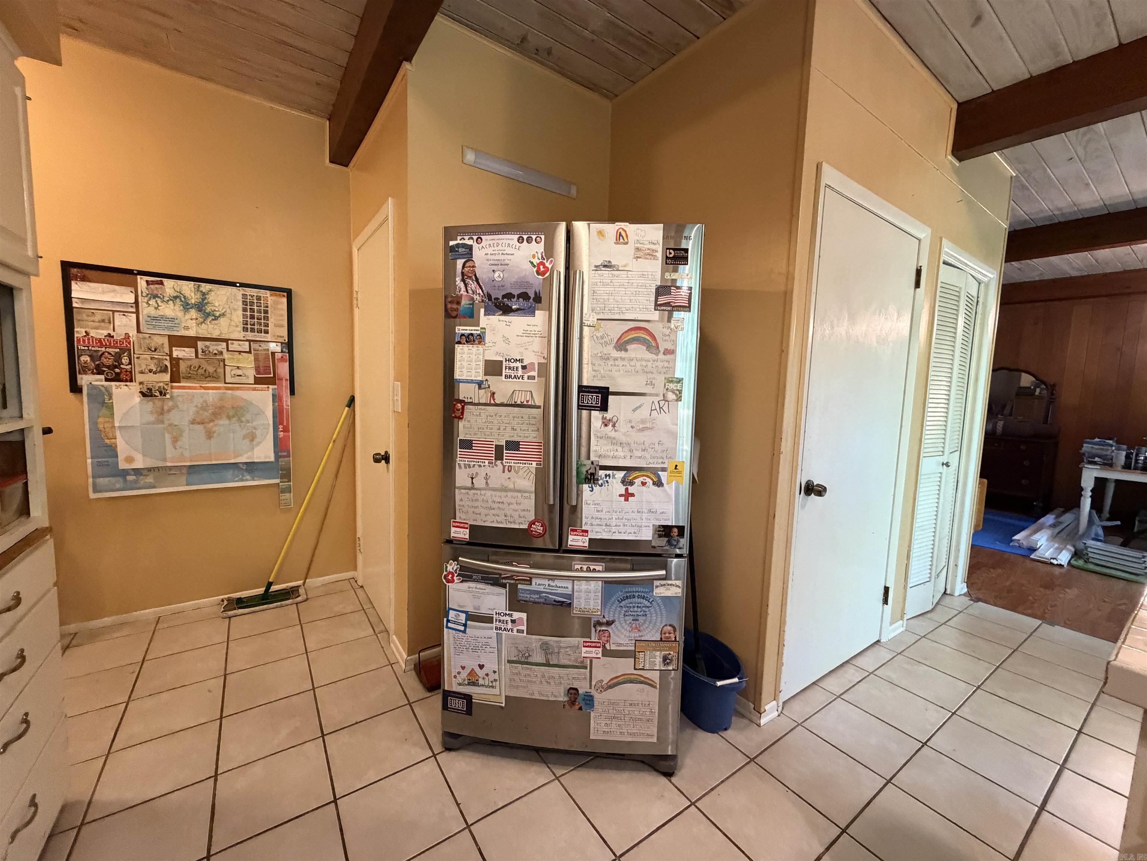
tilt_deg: -5.4
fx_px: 464
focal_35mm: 14
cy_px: 430
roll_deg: -1.3
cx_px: 574
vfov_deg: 85.7
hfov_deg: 102.1
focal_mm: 2.22
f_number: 2.2
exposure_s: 1/60
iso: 500
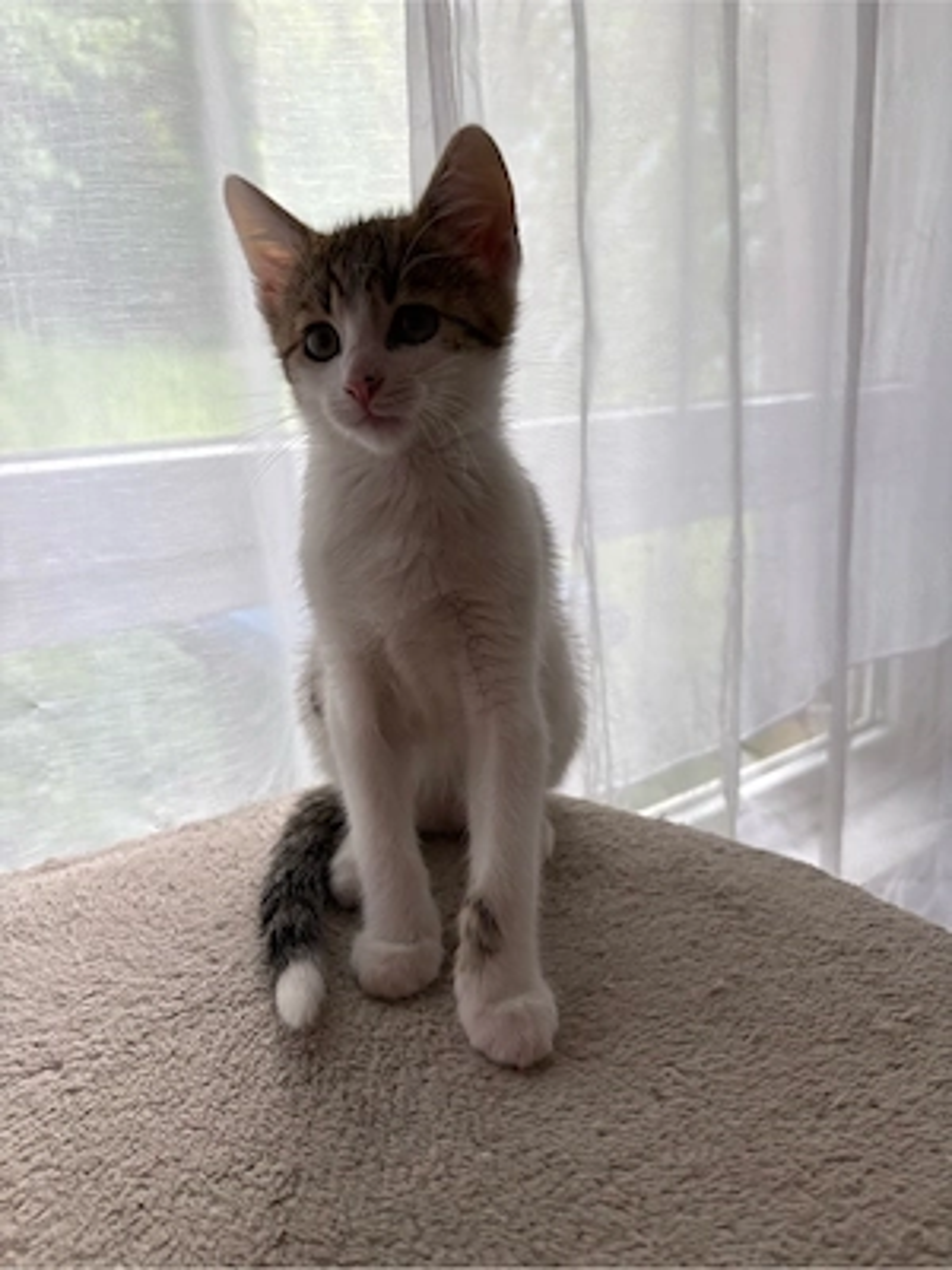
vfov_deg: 67.3
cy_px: 635
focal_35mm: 26
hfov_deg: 53.1
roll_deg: +2.3
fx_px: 953
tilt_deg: -13.9
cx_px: 476
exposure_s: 1/100
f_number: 1.6
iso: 100
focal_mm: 5.96
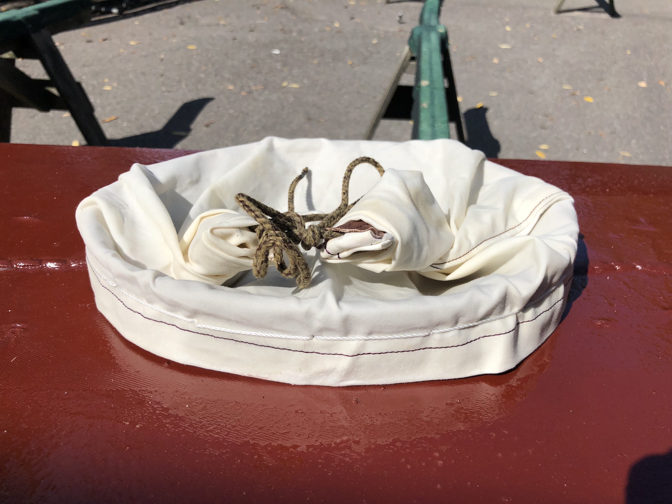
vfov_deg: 49.7
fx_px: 544
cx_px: 336
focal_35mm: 28
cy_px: 252
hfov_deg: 63.4
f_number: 1.8
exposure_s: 1/4000
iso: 25
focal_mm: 3.99
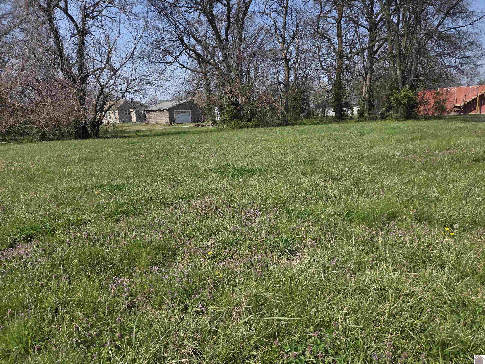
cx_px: 242
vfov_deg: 58.9
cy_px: 182
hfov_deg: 73.9
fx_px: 322
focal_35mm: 23
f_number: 1.8
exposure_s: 1/5399
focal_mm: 5.4
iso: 80
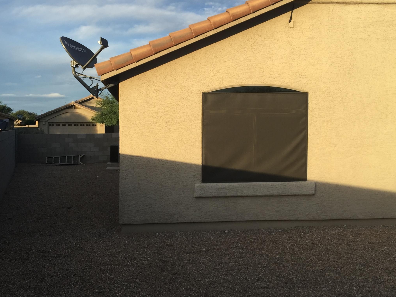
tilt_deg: -5.1
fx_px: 492
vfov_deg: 33.6
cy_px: 155
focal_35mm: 43
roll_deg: -1.4
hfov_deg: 43.8
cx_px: 186
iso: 32
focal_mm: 4.15
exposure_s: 1/638
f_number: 2.2
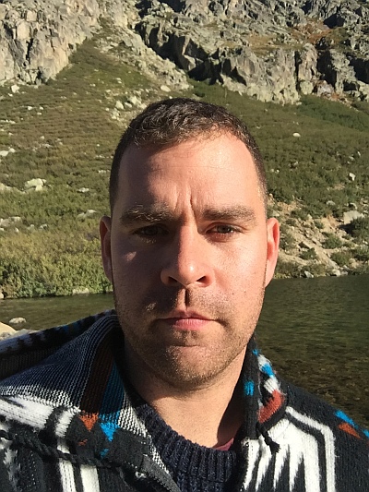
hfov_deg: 45.5
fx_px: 440
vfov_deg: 58.3
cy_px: 246
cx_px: 184
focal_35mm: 31
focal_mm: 2.65
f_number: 2.2
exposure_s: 1/1873
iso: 32
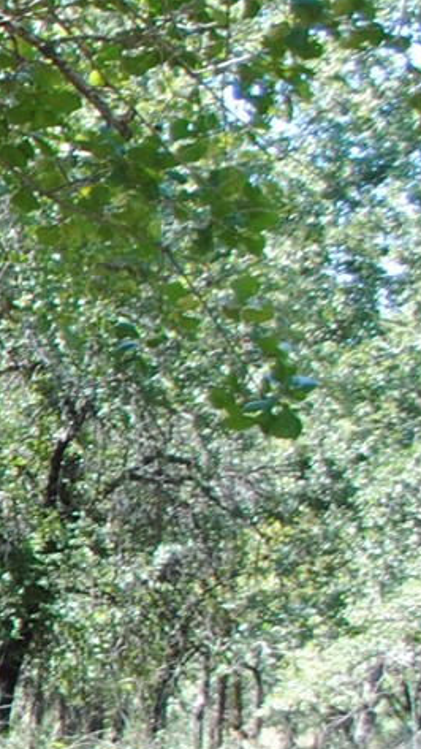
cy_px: 549
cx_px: -1188
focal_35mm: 144
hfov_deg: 6.8
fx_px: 2858
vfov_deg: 14.9
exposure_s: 1/100
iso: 200
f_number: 5
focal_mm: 20
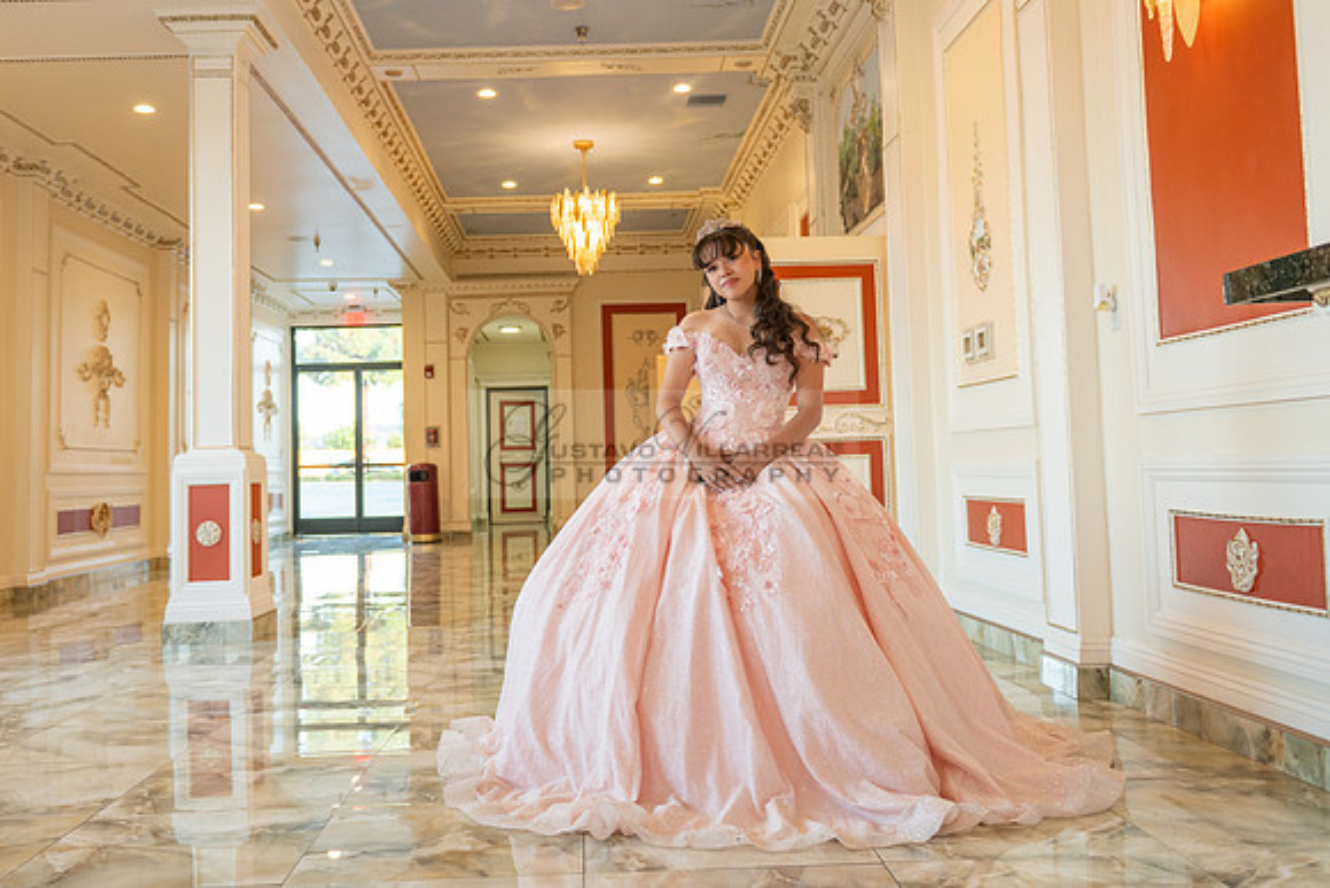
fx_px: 1260
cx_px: 608
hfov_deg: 55.6
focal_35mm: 34
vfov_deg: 38.7
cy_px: 375
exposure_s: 1/100
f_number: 2.8
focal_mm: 24
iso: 320
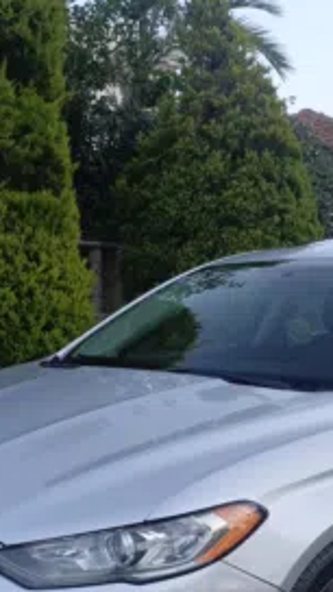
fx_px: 1005
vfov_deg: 31.5
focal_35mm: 64
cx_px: 246
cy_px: 514
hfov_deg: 18.7
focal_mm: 4.76
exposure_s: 1/50
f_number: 1.69
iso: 399
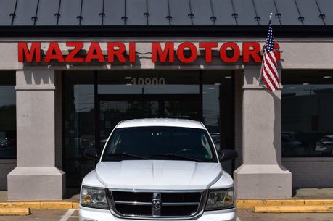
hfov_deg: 30.1
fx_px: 619
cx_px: 157
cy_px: 153
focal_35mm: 67
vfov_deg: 20.2
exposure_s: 1/800
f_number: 13
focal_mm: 32
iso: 200
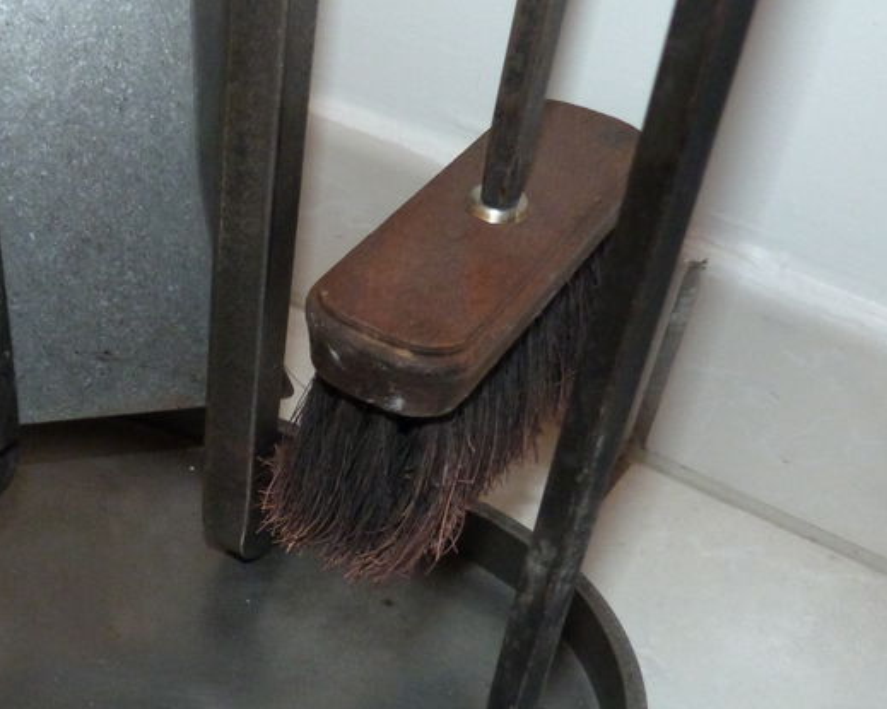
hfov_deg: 38.4
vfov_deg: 31.9
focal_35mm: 47
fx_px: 1234
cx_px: 212
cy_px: 461
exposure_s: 1/60
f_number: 2.8
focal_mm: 4.5
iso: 400
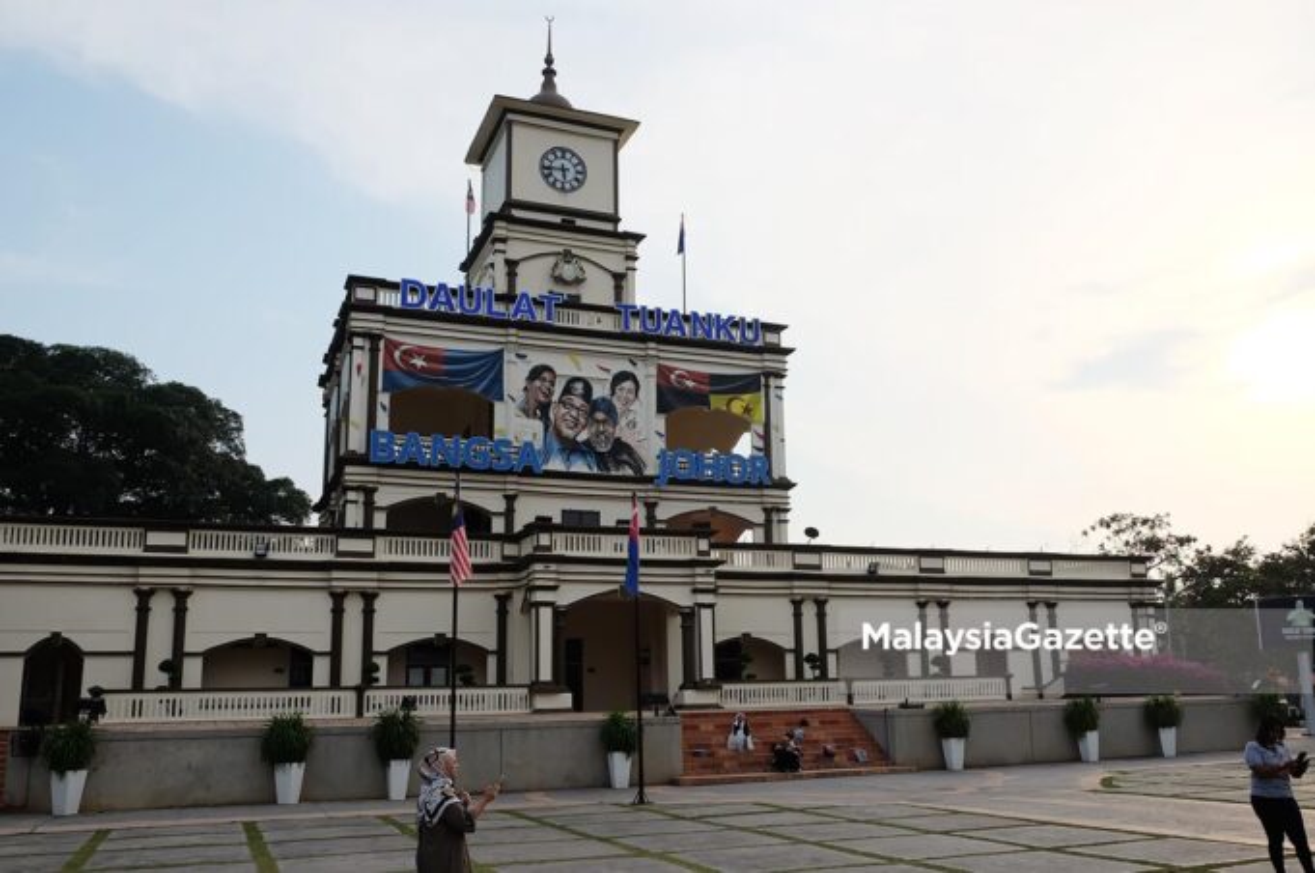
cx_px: 658
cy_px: 436
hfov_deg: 65.5
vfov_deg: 46.3
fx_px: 1021
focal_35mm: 28
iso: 400
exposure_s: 1/350
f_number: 8
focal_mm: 18.8
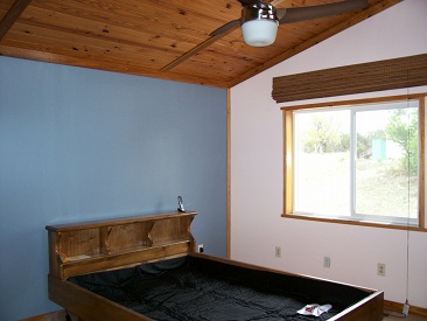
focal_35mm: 34
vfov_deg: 41.8
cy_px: 160
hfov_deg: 53.9
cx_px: 214
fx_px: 420
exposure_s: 1/112
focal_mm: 5.6
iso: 140
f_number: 2.7
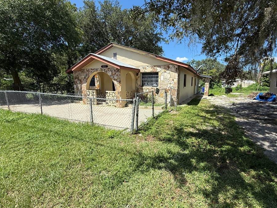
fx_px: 128
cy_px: 99
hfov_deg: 93.9
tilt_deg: -6.8
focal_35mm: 16
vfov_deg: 78.0
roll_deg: -0.9
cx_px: 158
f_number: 2.2
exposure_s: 1/1698
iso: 50
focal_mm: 2.22
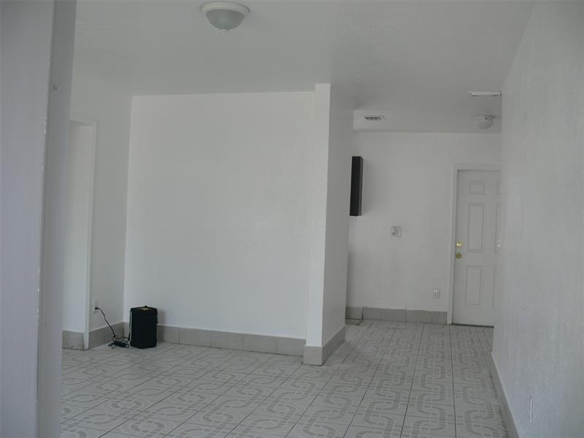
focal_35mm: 35
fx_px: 590
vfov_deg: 40.7
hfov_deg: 52.6
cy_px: 219
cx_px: 292
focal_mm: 7.4
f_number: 2.8
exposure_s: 1/50
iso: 80
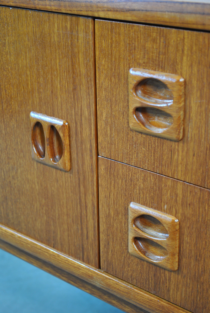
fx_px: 588
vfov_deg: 29.8
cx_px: 105
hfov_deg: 20.3
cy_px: 156
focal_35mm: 68
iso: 360
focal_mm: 45
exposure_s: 1/30
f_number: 5.3
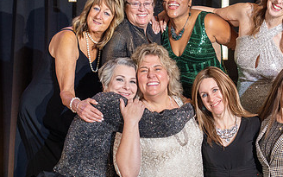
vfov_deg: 11.9
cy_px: 85
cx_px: 240
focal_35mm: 110
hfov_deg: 18.7
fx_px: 848
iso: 2000
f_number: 4
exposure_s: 1/200
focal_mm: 61
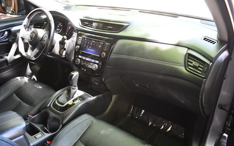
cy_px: 79
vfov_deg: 44.5
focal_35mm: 28
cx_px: 119
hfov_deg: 66.5
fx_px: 179
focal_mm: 18
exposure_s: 1/125
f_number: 3.5
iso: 3200
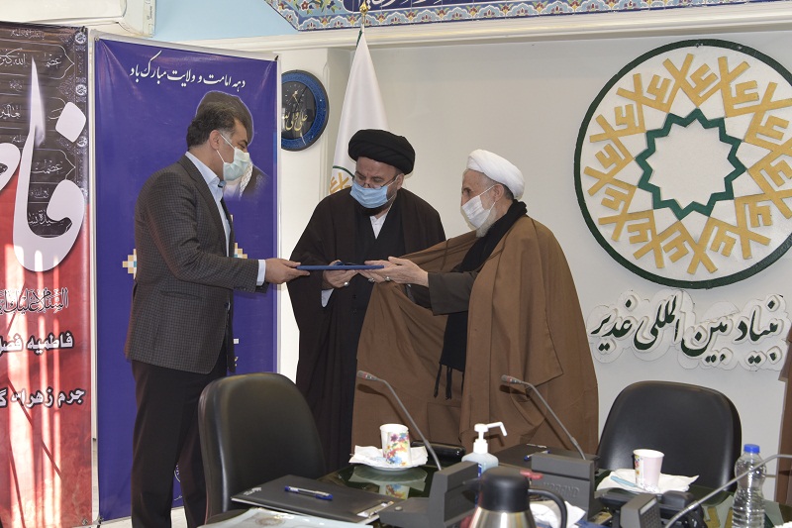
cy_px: 264
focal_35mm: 34
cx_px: 396
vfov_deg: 38.9
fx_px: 748
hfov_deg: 55.8
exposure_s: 1/80
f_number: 5.6
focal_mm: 34
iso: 640
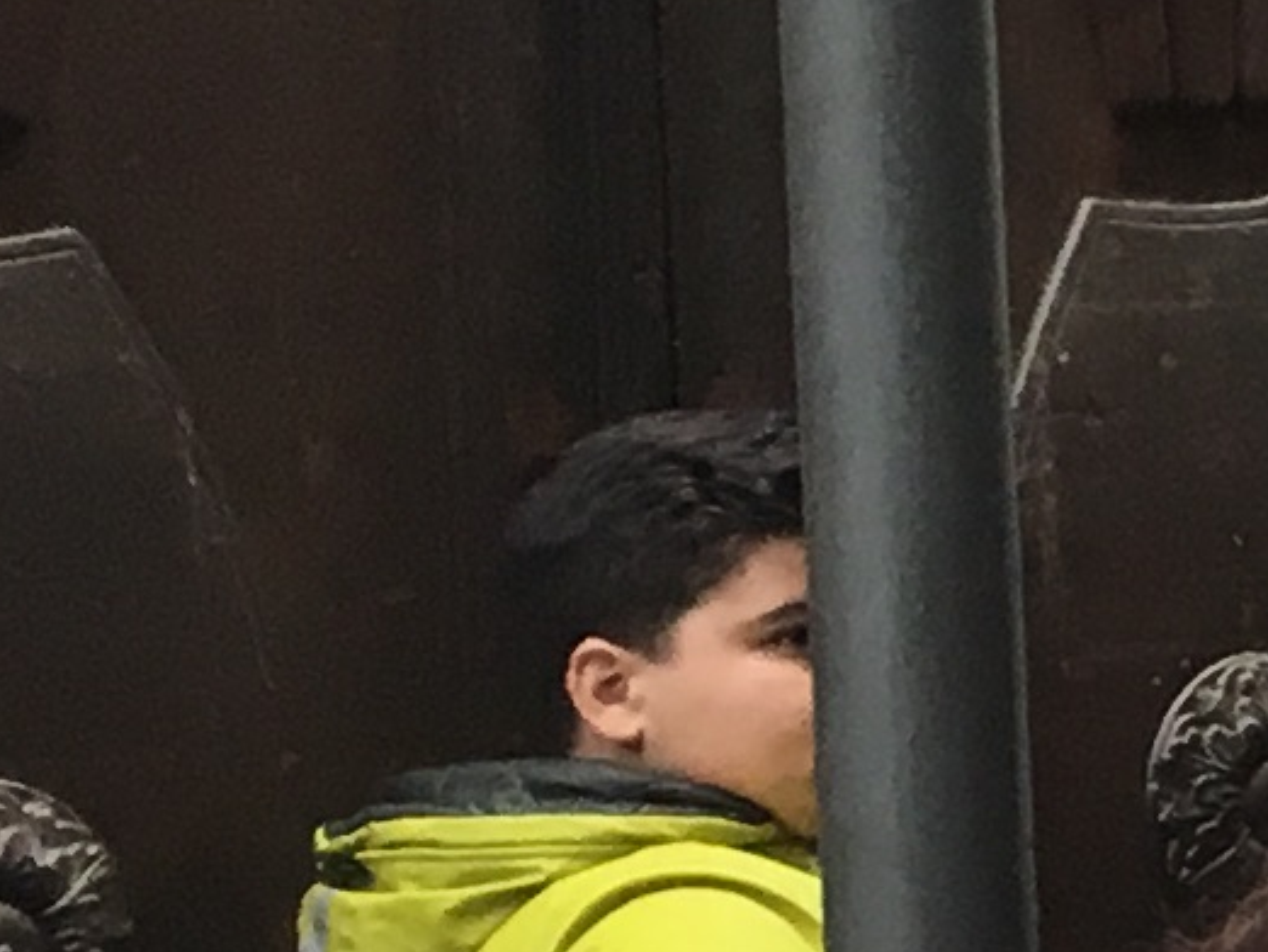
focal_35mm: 224
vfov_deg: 6.6
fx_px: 8209
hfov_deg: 7.2
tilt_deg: -2.0
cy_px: 440
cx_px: 4574
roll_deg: +1.0
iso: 25
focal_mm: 4.15
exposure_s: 1/33
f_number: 2.2
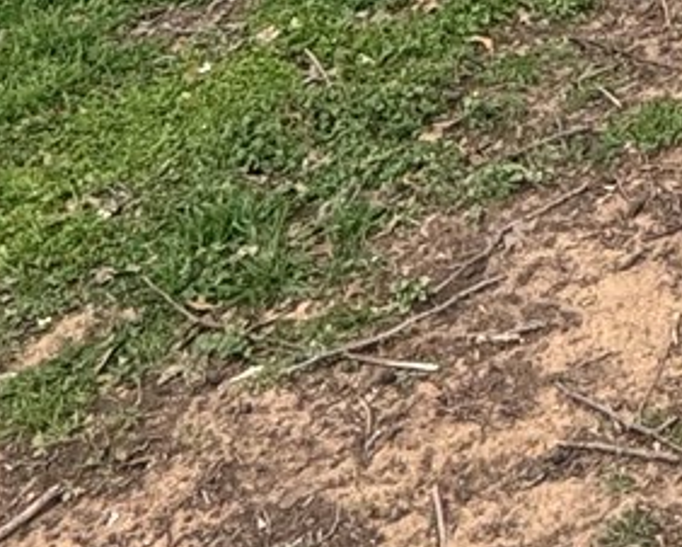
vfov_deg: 14.0
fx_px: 1878
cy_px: -545
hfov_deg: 19.1
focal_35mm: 93
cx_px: 875
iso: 125
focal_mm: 2.22
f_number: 2.2
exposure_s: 1/99
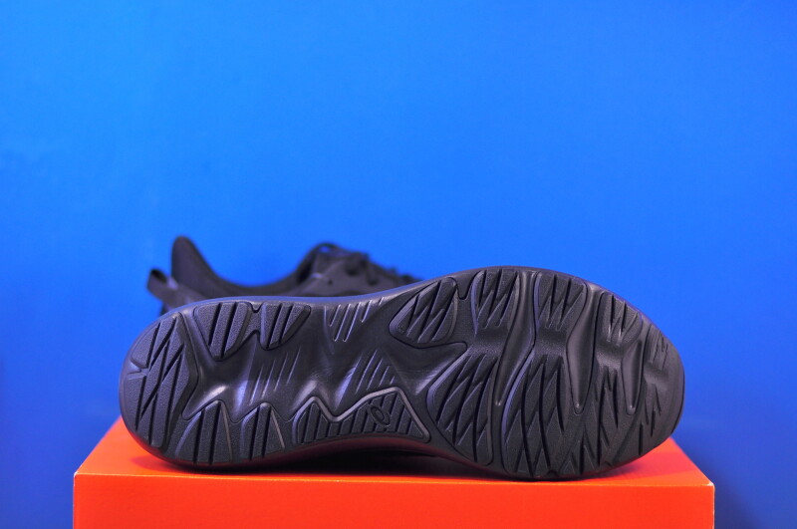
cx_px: 398
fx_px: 1658
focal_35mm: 75
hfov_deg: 27.0
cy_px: 264
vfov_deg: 18.1
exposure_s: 1/320
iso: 250
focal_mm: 50
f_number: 2
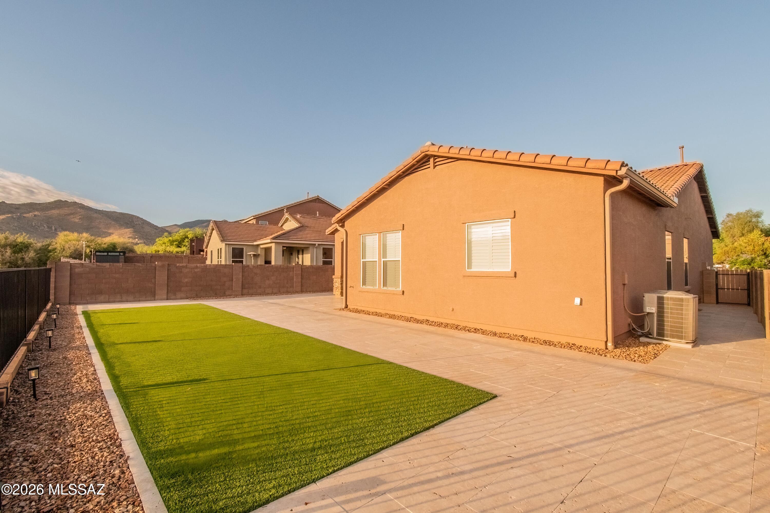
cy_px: 256
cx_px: 385
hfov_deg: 100.4
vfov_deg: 77.3
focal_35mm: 15
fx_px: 321
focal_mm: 10
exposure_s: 1/640
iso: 1250
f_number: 10
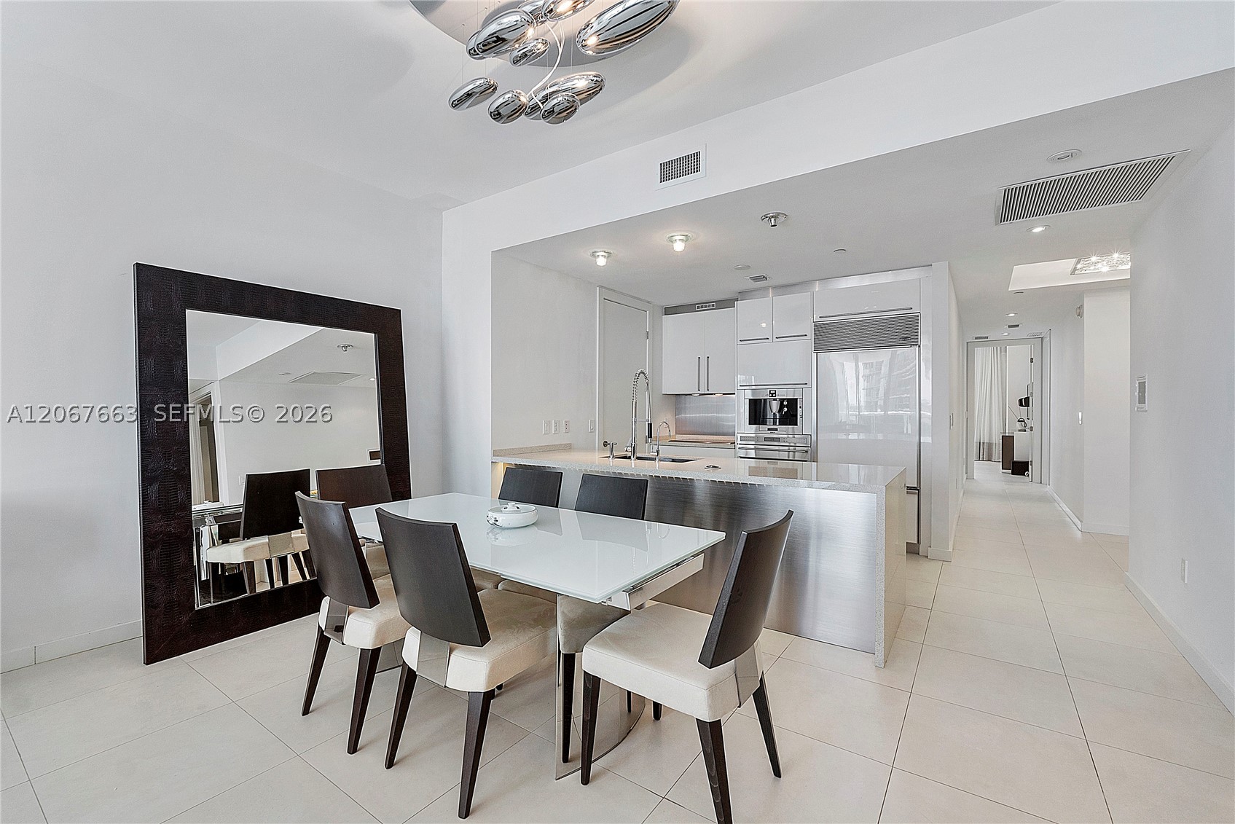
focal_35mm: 15
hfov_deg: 100.4
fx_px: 515
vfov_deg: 77.4
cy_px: 412
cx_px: 618
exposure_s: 1/15
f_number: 8
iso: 250
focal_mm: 10
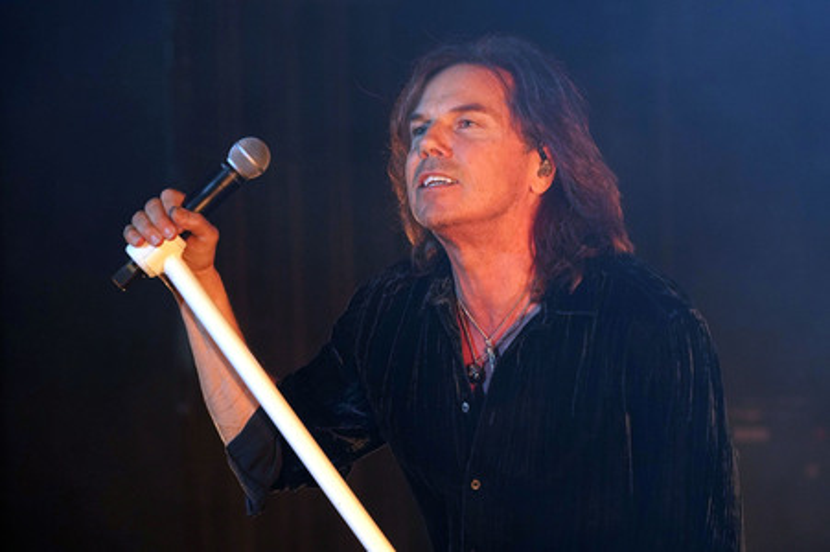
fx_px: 2788
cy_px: 276
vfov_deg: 11.3
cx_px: 415
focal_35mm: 121
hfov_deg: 16.9
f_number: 5.6
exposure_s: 1/320
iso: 1600
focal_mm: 121
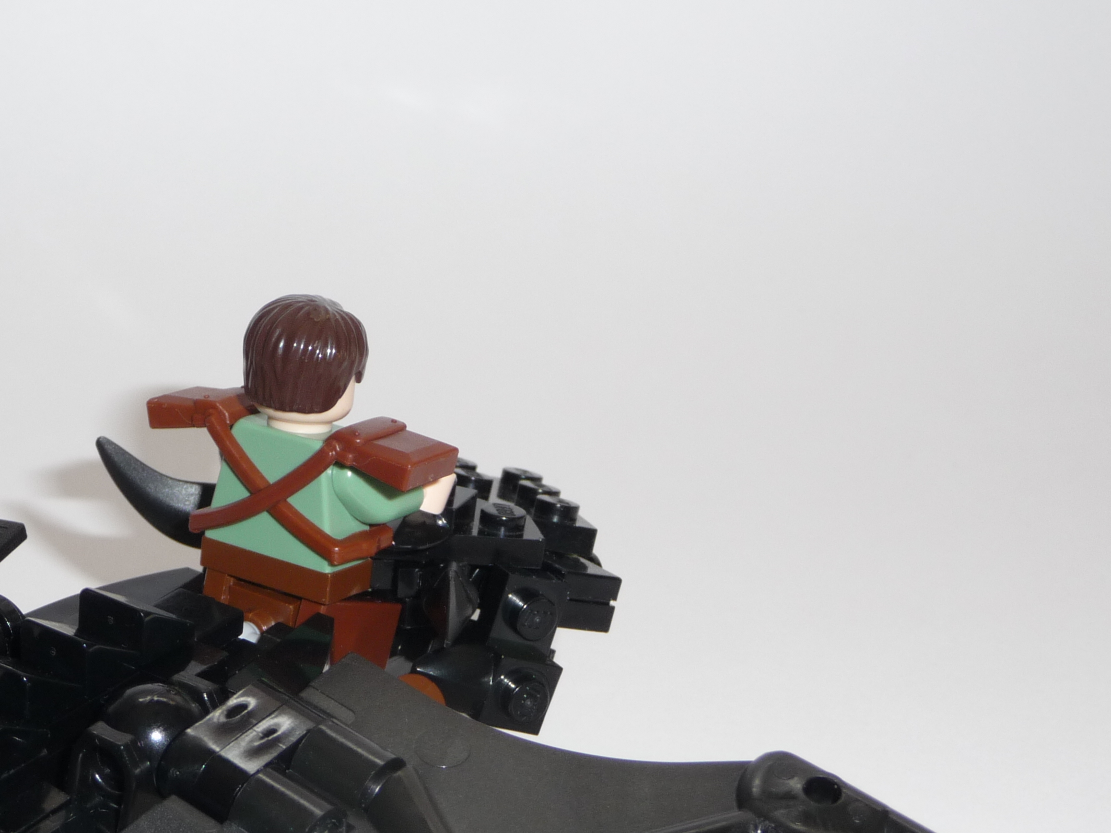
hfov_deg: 24.8
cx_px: 300
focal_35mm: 78
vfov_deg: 18.8
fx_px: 2503
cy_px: 565
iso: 100
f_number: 4.2
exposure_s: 1/30
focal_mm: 8
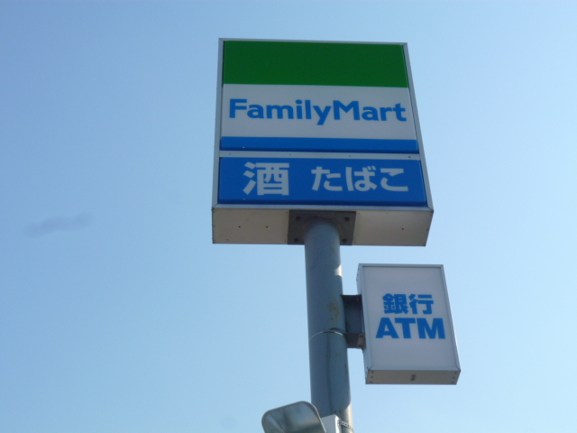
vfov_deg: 25.2
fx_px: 967
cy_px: 216
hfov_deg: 33.2
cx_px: 288
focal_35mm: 58
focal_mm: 10.4
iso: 100
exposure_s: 1/500
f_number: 5.6
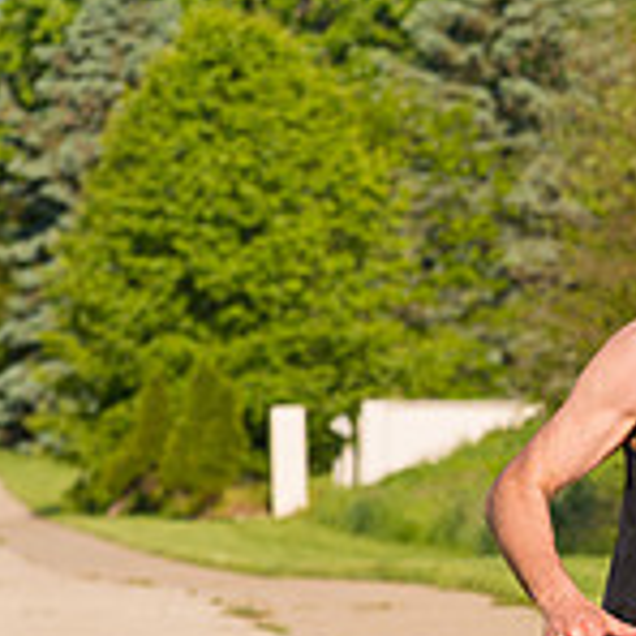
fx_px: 6361
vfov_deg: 5.7
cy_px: 393
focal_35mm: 306
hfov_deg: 5.7
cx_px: 963
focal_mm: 92
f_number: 5.6
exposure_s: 1/2000
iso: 400
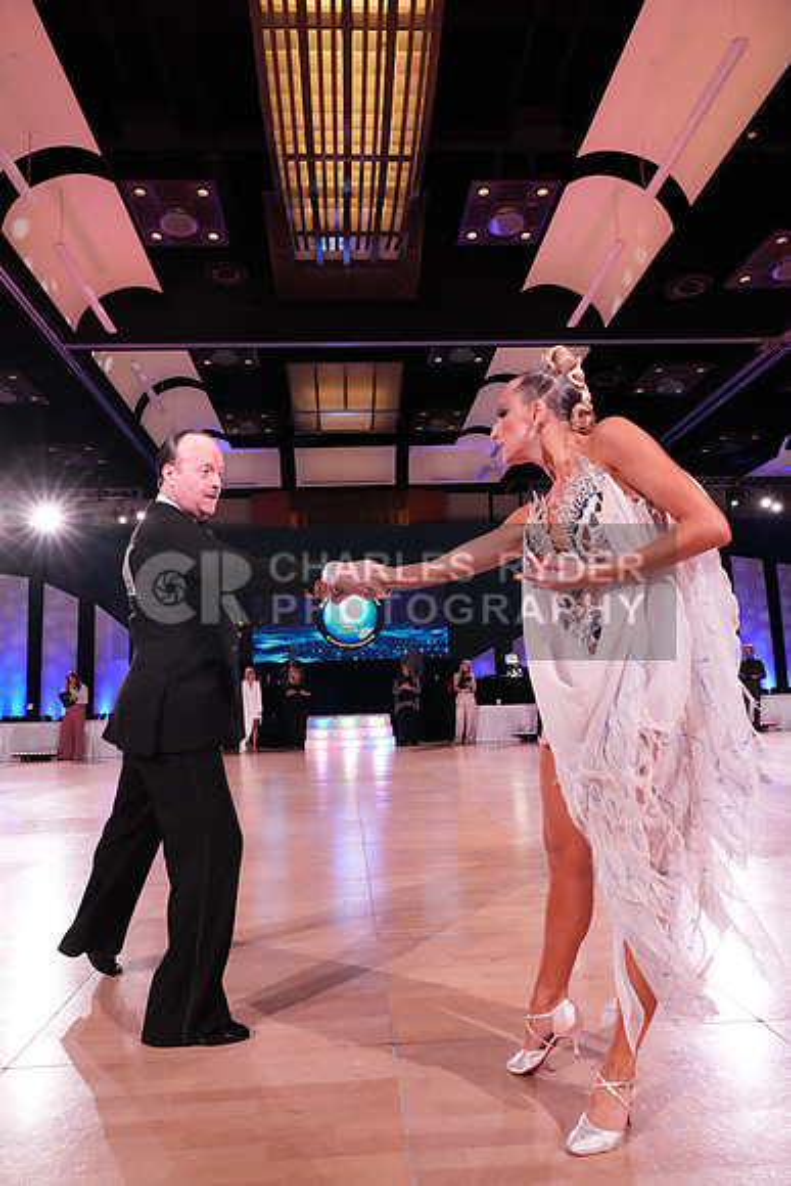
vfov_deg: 73.7
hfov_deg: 53.2
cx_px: 396
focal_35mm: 24
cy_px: 593
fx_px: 790
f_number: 8
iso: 6400
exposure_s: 1/200
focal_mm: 24
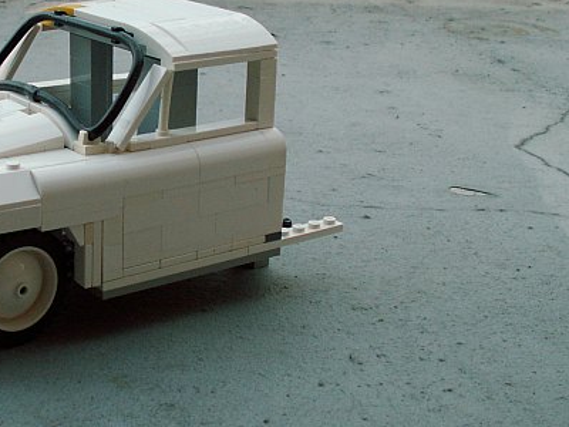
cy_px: 194
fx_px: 1151
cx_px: 58
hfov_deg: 26.8
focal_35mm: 70
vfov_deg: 21.0
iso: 64
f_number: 2.8
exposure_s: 1/40
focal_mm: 5.86
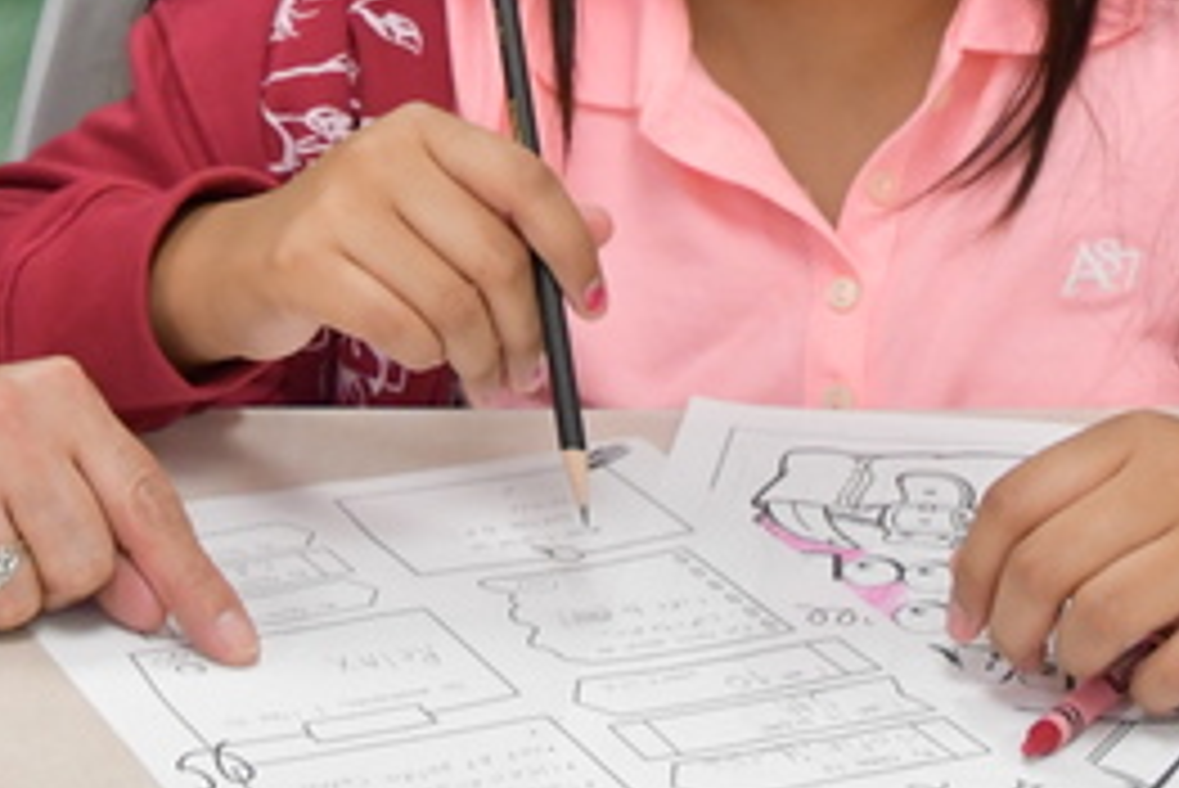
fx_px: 3965
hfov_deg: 16.7
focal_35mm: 121
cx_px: 184
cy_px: -498
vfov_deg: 10.8
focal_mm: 21
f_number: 5.6
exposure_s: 1/125
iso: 1600
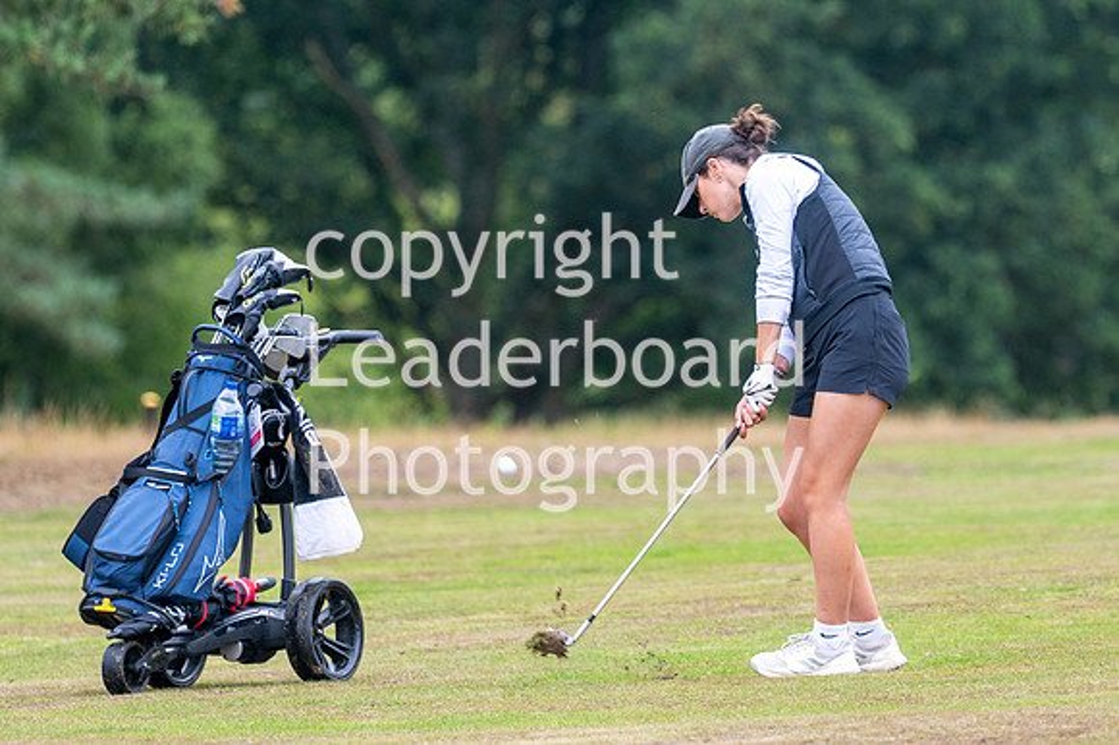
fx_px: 17185
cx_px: 688
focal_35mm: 553
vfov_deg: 2.5
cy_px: 287
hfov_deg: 3.7
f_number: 5
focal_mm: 300
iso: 400
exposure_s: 1/800
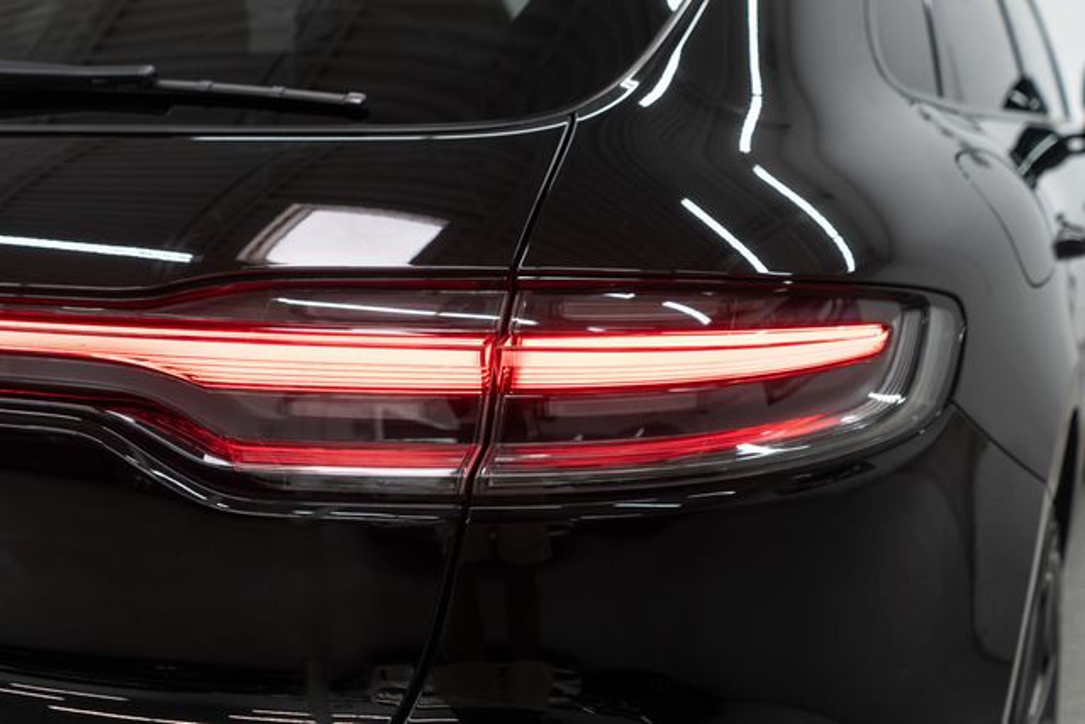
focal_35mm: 42
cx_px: 542
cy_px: 362
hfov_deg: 46.4
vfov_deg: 31.9
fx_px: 1266
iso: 200
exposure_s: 1/50
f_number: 3.2
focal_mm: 28
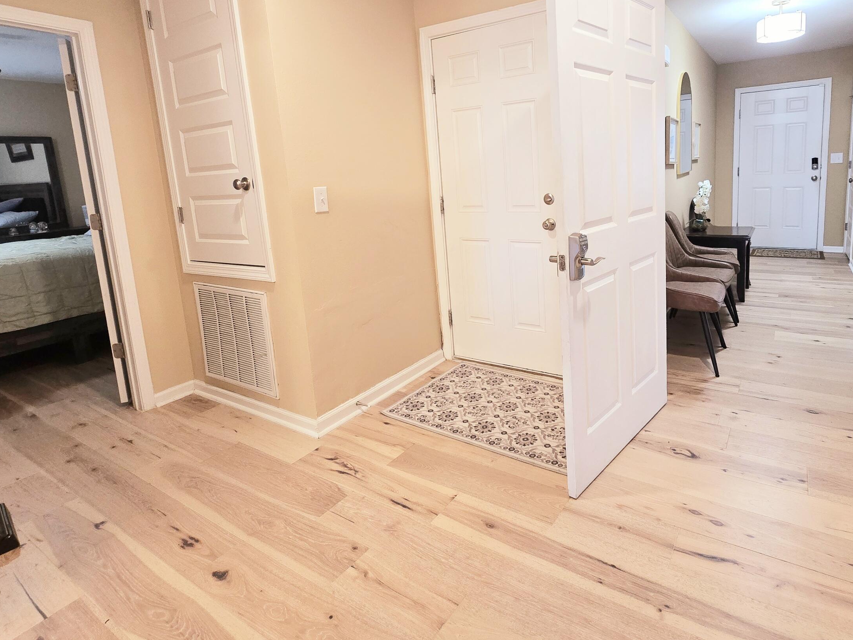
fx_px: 444
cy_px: 252
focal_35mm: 18
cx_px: 498
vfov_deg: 70.8
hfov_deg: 87.0
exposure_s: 1/60.2
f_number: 2.2
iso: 200
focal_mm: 2.2
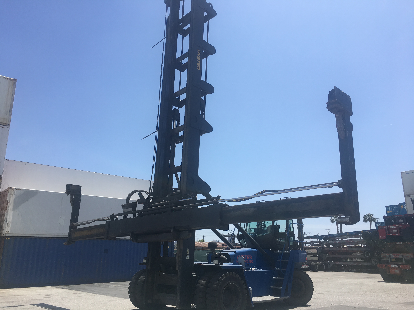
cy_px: 155
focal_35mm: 29
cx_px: 207
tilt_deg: +16.9
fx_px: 347
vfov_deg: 48.2
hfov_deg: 61.7
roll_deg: +0.7
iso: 25
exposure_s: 1/1789
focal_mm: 4.15
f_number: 2.2
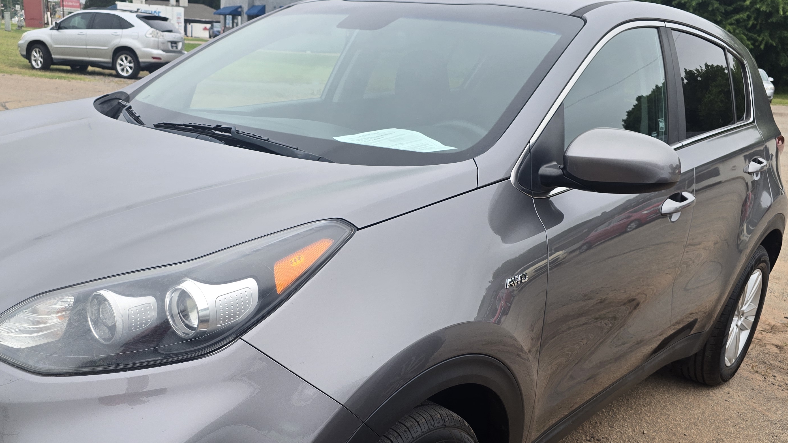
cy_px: 320
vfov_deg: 32.3
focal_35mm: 36
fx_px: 752
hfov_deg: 54.8
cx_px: 305
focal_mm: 6.3
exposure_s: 1/180
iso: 40
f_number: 1.7
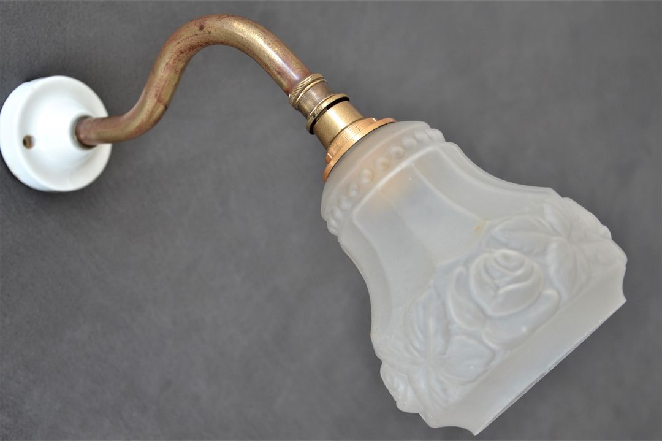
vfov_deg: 25.7
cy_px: 220
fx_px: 965
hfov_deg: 37.9
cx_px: 331
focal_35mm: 52
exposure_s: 1/80
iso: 400
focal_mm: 35
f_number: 4.5
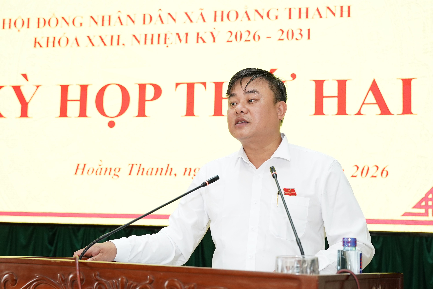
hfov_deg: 36.9
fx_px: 649
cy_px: 144
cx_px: 216
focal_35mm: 54
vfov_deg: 25.1
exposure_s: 1/125
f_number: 3.5
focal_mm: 36.4
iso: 1250
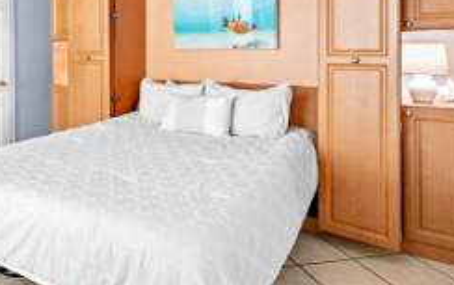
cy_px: 62
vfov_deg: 39.3
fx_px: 384
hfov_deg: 57.7
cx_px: 108
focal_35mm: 31
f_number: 8
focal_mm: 15.5
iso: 100
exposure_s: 1.6
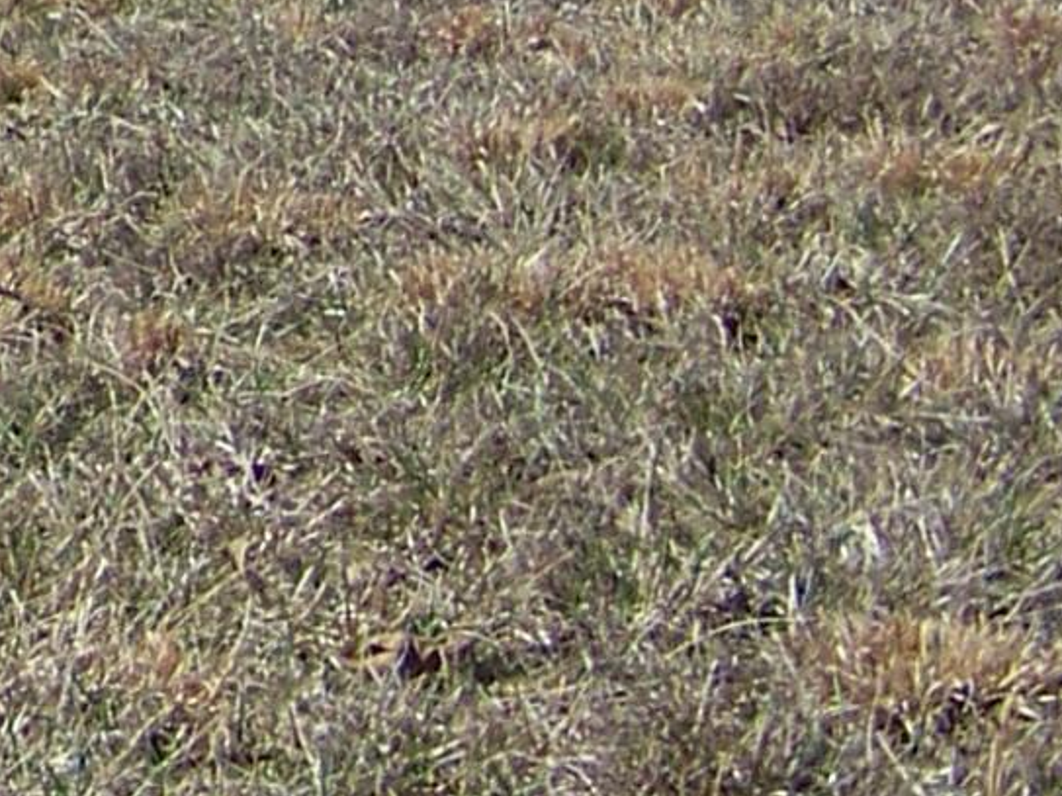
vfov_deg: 7.3
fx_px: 6104
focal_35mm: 199
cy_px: -600
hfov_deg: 9.1
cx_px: -1373
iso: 64
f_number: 2.8
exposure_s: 1/800
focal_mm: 5.85
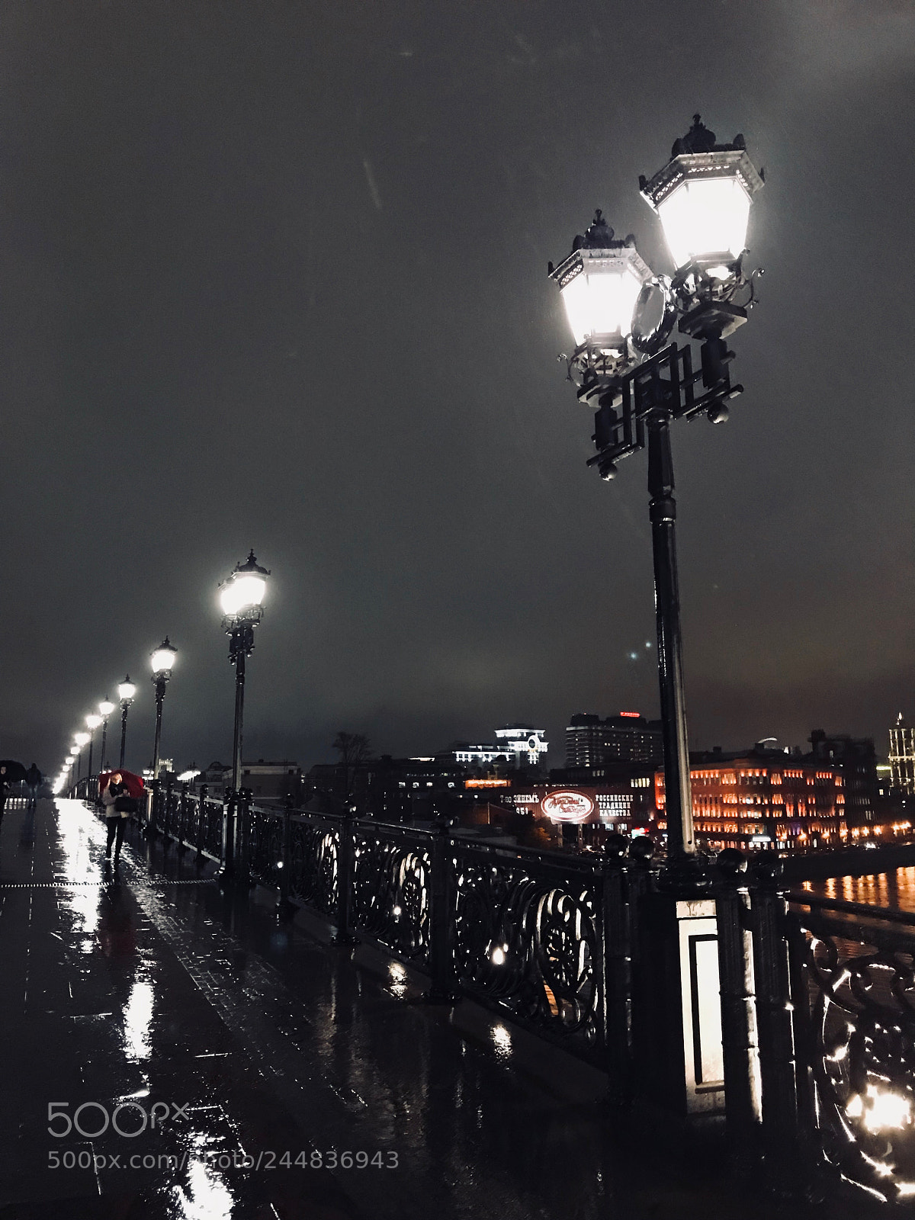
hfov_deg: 49.7
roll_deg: +0.5
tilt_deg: +11.6
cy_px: 610
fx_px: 987
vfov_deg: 63.4
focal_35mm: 28
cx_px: 458
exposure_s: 1/5
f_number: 1.8
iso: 100
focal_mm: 3.99
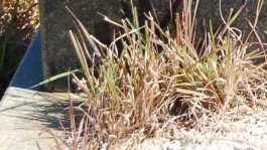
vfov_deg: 3.7
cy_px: -242
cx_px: 532
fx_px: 2268
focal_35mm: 320
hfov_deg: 6.5
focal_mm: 45
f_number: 6.3
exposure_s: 1/200
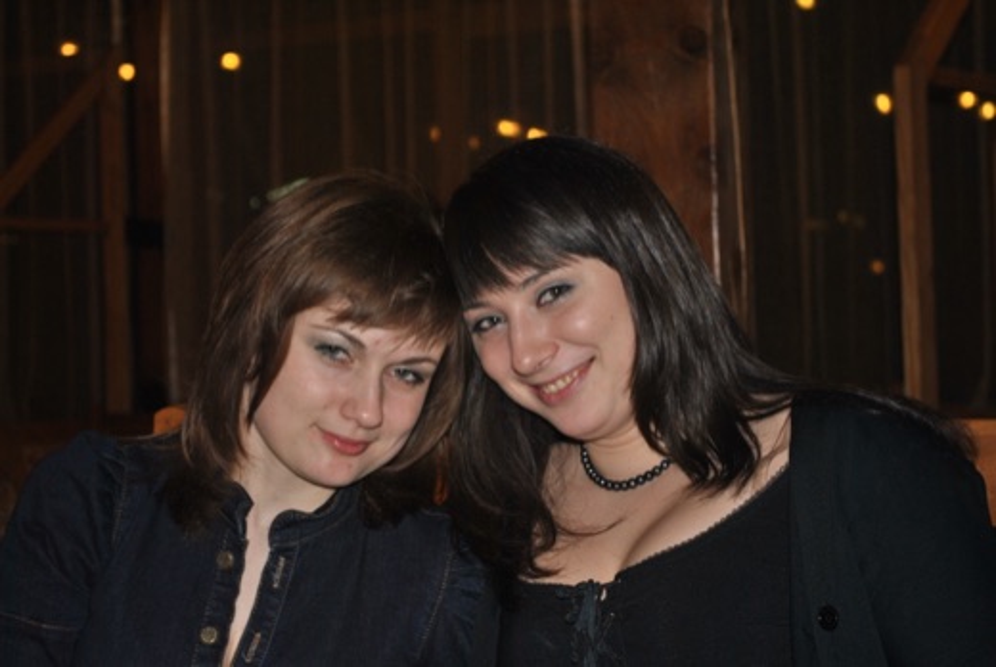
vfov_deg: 19.0
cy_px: 334
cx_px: 498
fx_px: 1994
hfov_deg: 28.0
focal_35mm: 72
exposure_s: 1/60
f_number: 5.3
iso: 200
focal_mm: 48
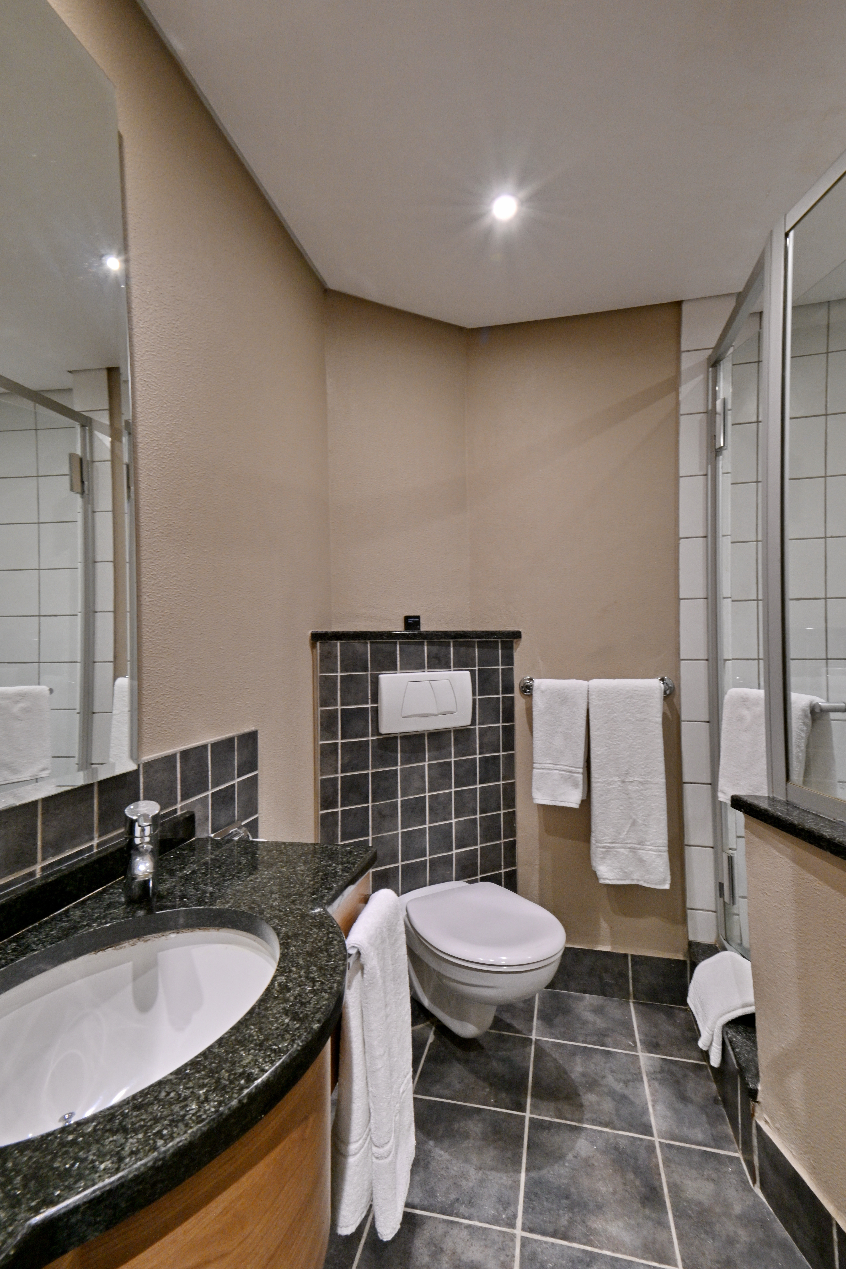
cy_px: 634
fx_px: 599
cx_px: 423
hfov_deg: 70.4
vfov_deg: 93.3
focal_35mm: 17
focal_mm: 17
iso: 320
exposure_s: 2
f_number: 16
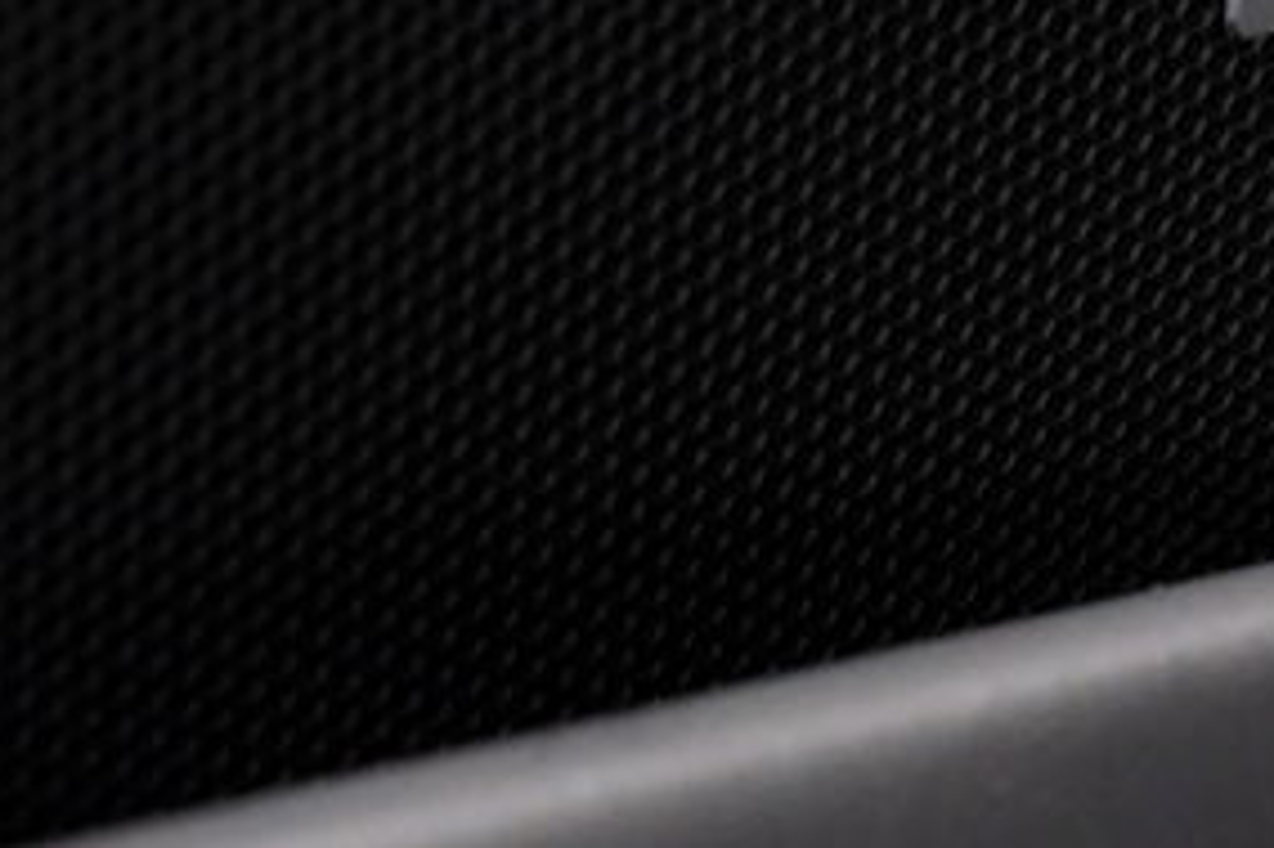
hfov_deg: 10.0
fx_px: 7179
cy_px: -117
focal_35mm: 203
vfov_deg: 6.7
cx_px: 1480
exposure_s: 1/26
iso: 12800
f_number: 4.8
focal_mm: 50
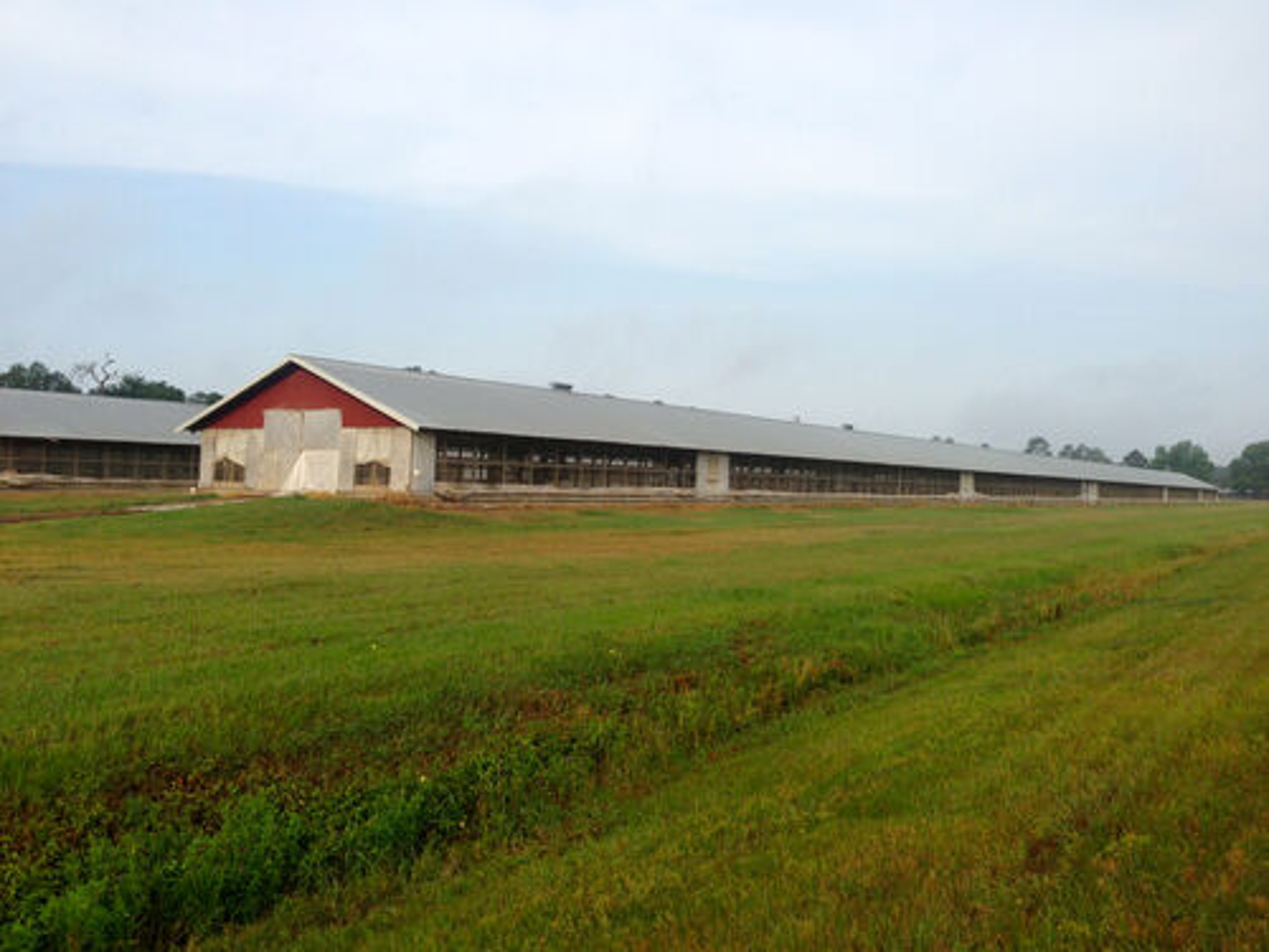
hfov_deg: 55.4
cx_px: 634
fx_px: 1210
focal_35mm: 33
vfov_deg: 42.9
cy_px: 476
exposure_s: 1/1022
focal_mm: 4.13
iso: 50
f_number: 2.4
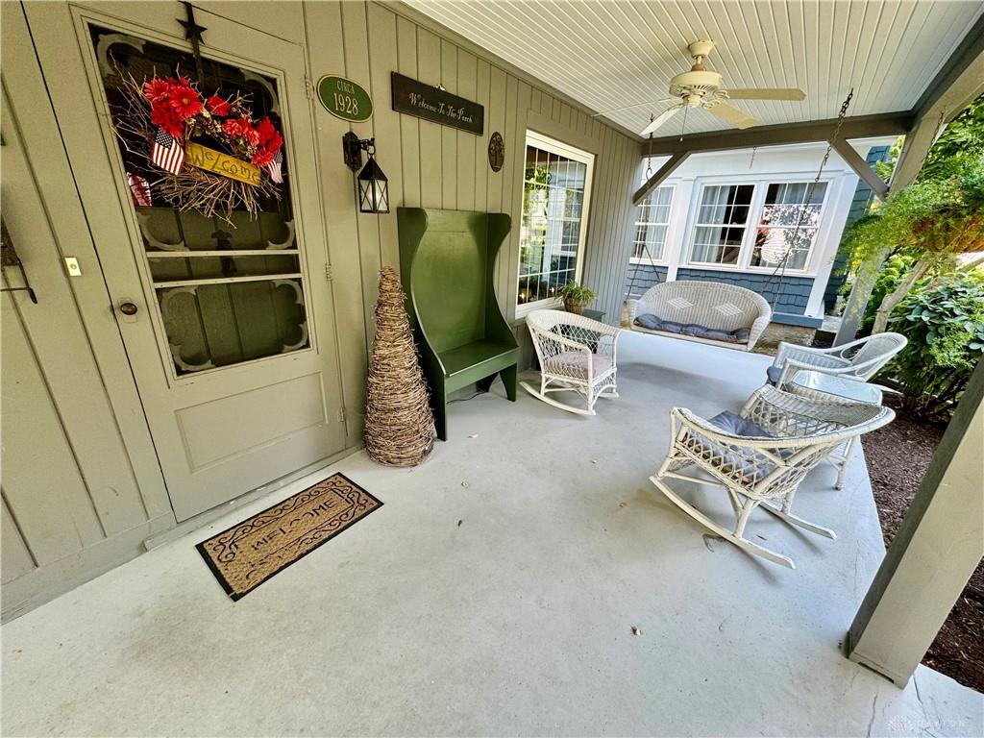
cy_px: 369
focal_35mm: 14
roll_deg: -1.9
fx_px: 398
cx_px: 492
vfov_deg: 85.7
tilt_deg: -19.8
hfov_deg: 102.1
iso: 80
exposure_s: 1/99
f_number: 2.2
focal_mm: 2.22
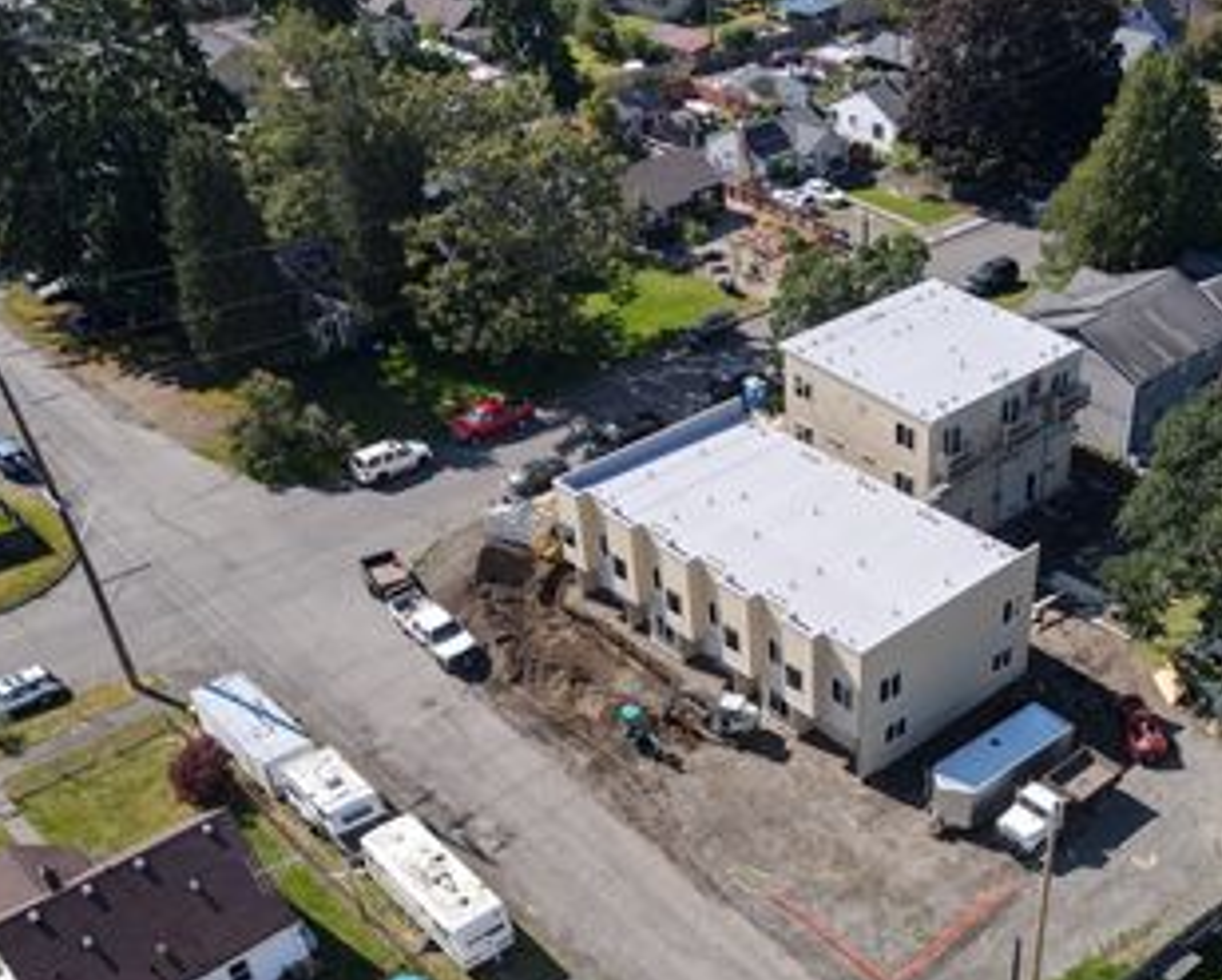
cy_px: 720
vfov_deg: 38.3
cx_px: 889
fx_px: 1376
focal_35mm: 38
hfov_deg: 46.5
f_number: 2.8
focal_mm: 4.5
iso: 100
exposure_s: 1/320
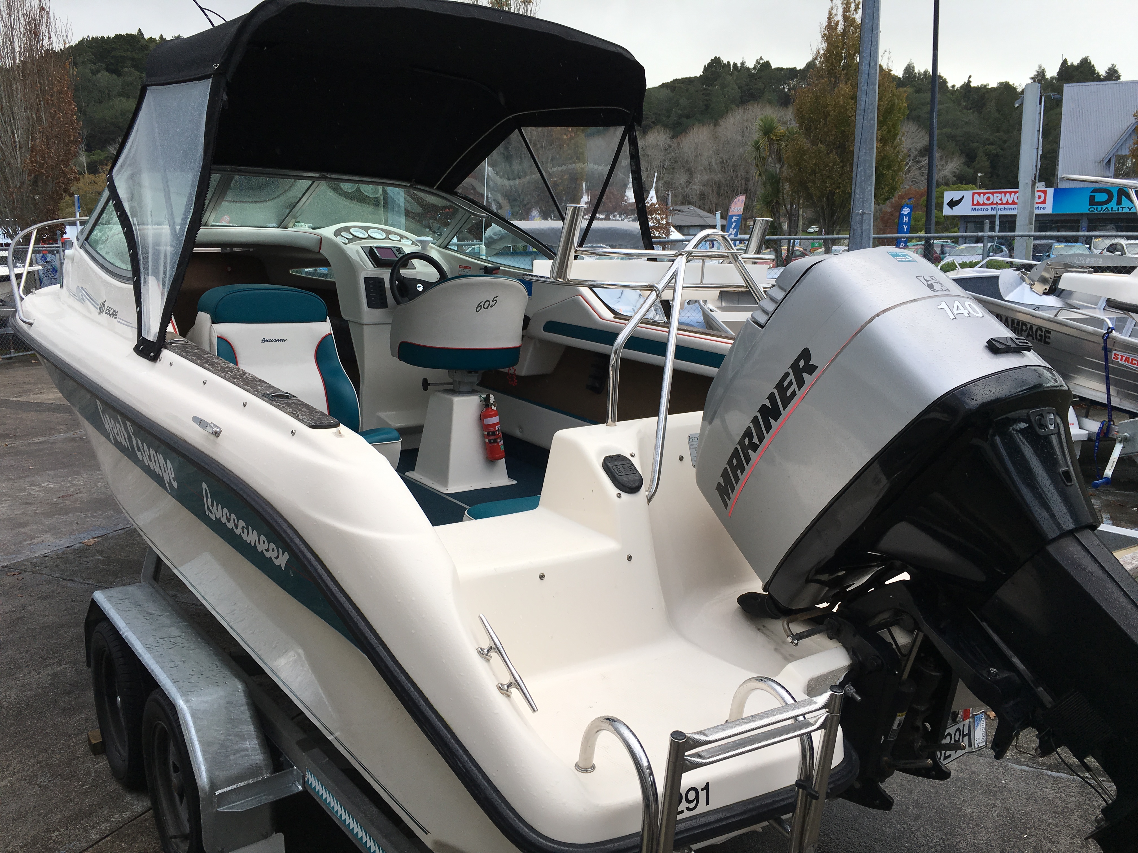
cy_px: 426
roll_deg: +0.4
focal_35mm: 29
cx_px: 569
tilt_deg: -9.7
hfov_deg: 61.7
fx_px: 953
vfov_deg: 48.2
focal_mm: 4.15
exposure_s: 1/578
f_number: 2.2
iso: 25
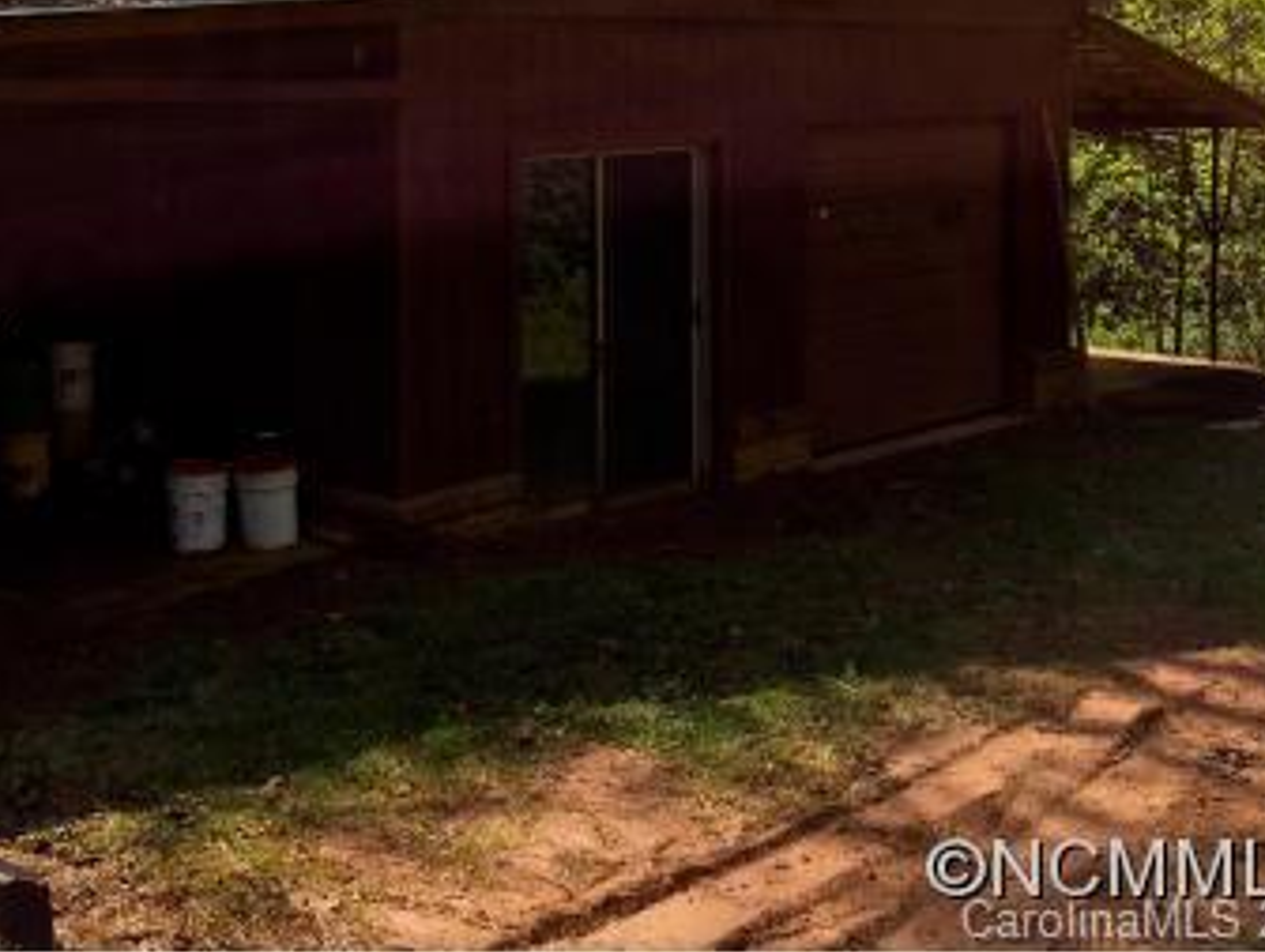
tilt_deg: +1.2
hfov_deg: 37.1
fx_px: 1830
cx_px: 301
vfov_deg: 28.3
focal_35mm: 50
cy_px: 135
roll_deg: -0.5
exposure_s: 1/1099
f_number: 2.2
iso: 32
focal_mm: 4.15
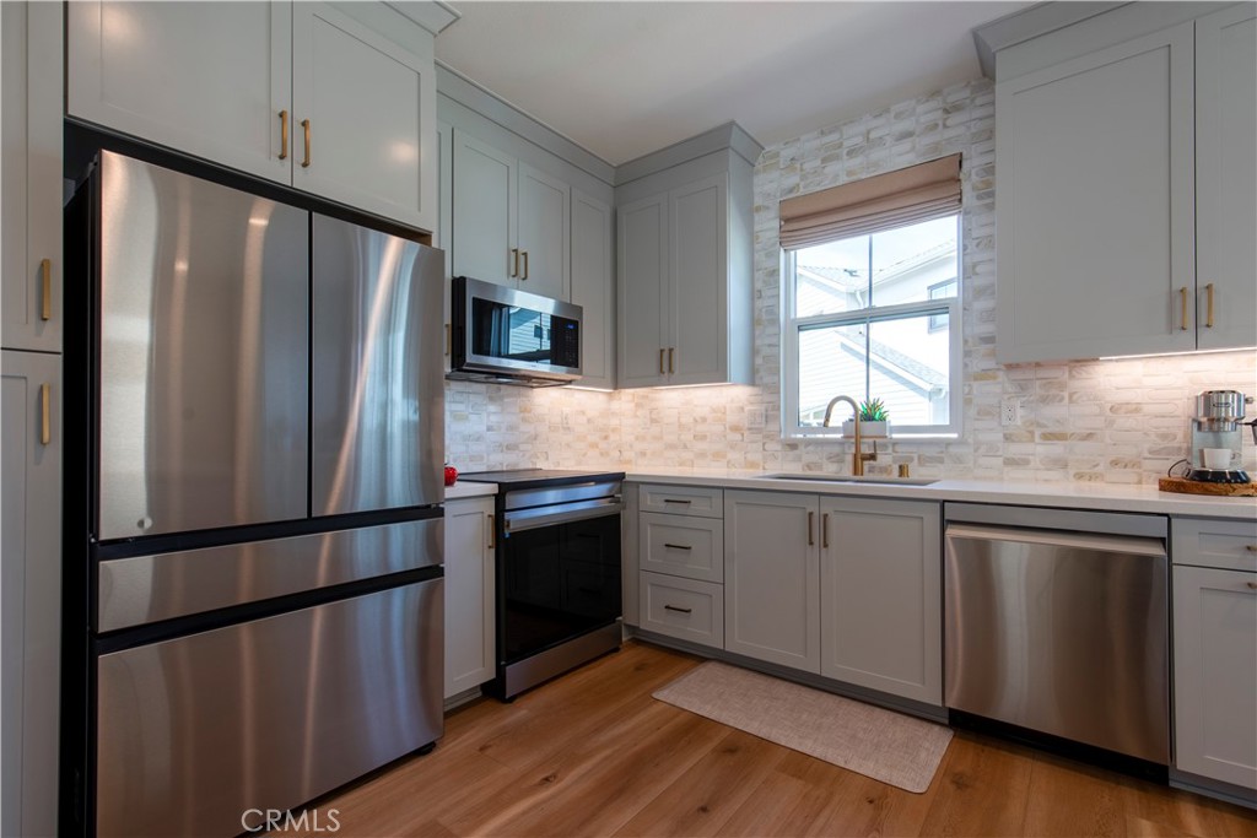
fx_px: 524
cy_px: 419
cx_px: 628
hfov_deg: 100.4
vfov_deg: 77.3
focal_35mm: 15
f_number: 6.3
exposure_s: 1/320
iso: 250
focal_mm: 15
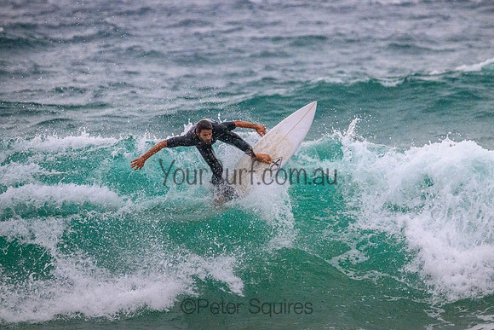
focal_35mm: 676
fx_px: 9279
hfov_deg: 3.0
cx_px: 278
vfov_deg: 2.0
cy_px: 144
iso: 8000
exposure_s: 1/2000
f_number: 11
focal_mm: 600
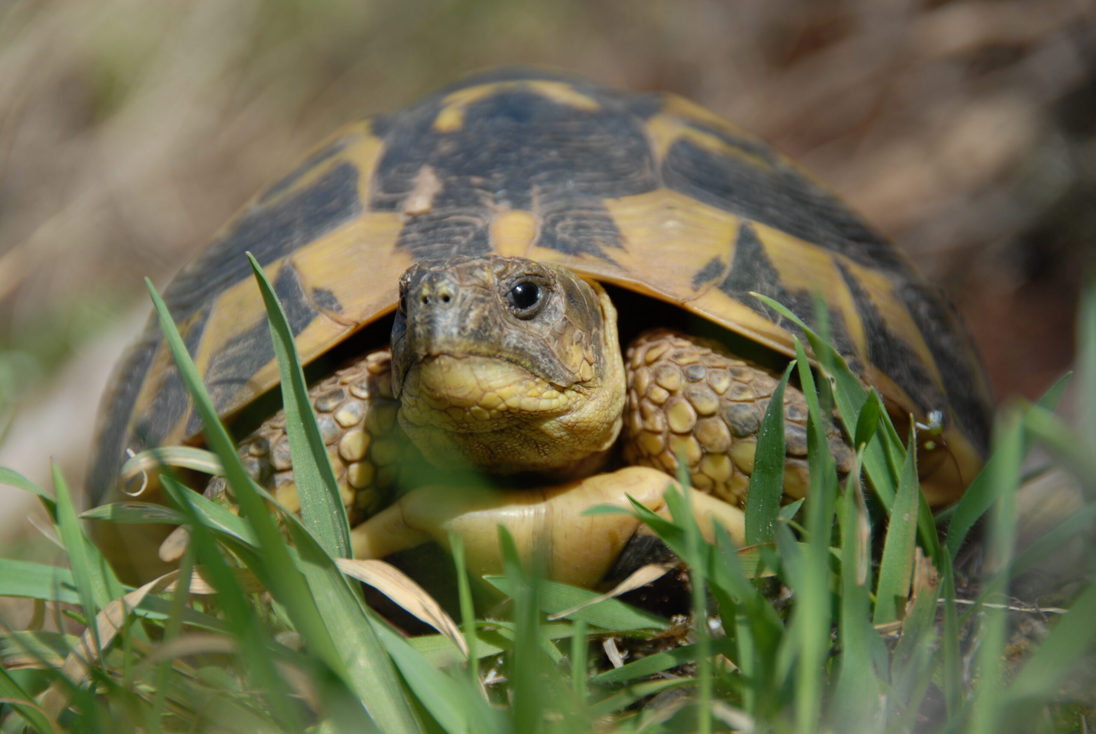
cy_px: 367
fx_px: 9145
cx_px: 548
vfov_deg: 4.6
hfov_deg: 6.9
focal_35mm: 300
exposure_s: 1/180
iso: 100
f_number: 7.1
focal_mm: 200
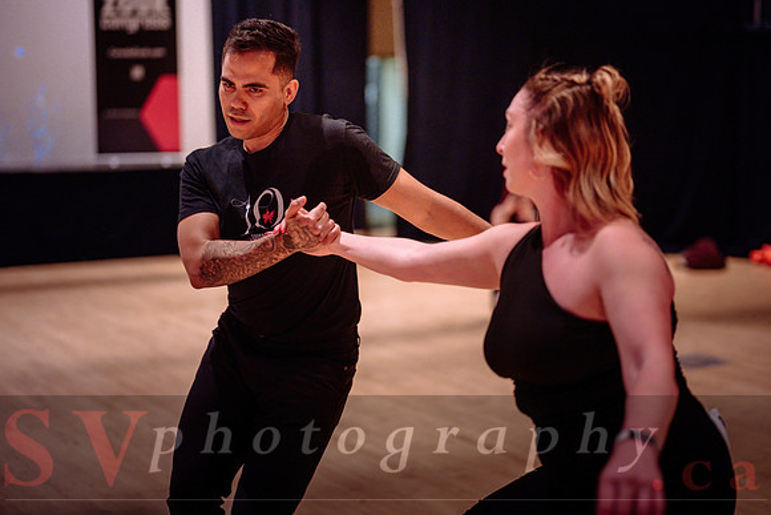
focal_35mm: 59
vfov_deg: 22.9
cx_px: 386
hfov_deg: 33.8
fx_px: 1269
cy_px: 210
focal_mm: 50
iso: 1600
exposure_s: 1/250
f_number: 1.2
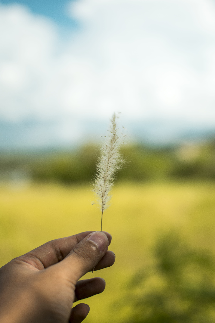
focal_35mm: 52
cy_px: 162
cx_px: 108
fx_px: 470
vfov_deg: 37.9
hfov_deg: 25.8
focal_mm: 35
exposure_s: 1/4000
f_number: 1.8
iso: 100
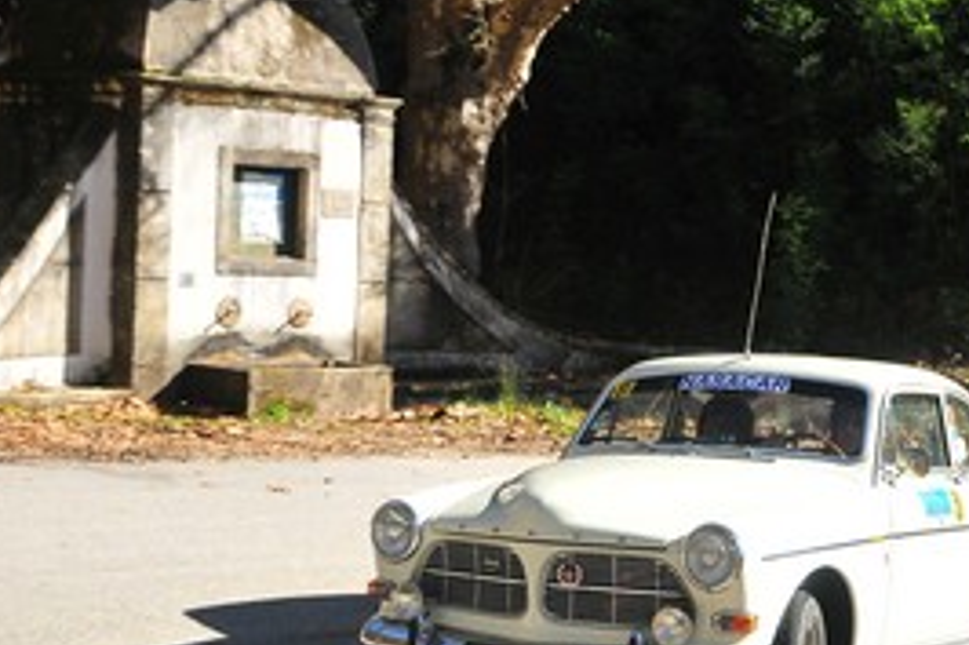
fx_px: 2390
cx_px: 619
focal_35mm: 89
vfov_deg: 15.4
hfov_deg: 22.9
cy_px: 286
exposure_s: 1/800
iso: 400
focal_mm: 35
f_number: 5.6
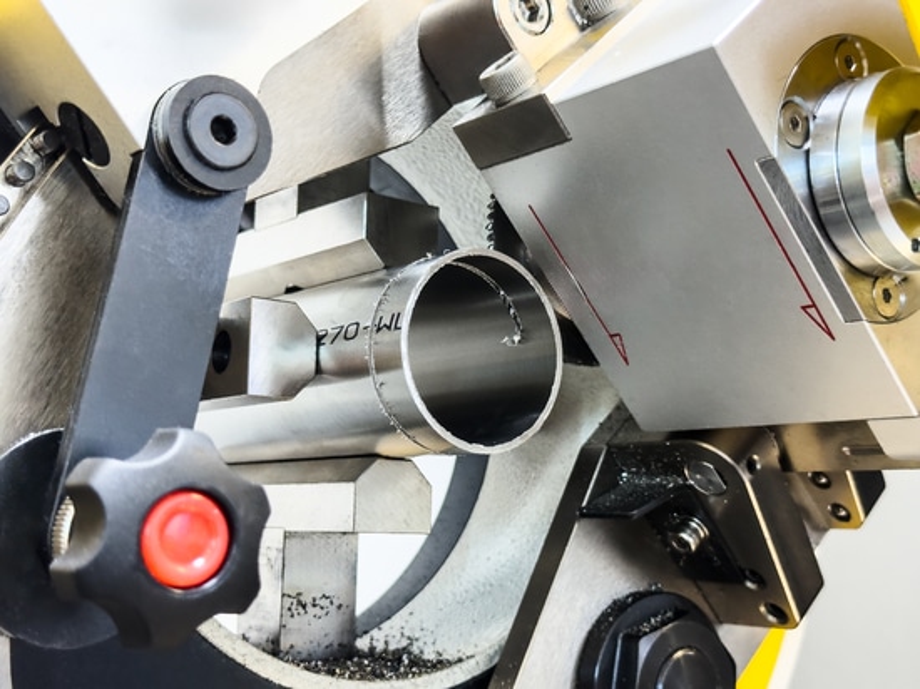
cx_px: 460
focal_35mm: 48
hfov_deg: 39.7
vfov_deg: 30.2
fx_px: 1275
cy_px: 344
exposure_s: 1/35
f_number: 1.8
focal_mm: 6.86
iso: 320
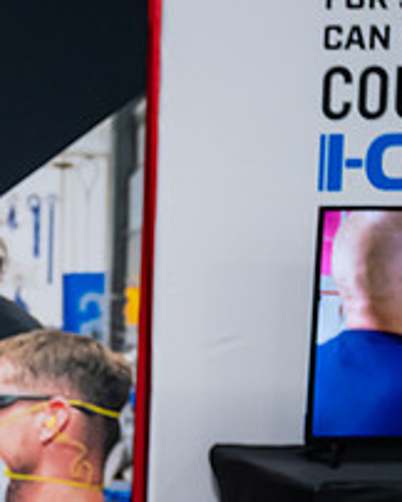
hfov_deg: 13.8
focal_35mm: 100
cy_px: 421
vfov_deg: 18.9
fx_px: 1485
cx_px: -317
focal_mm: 36
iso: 3200
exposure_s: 1/200
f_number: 3.2
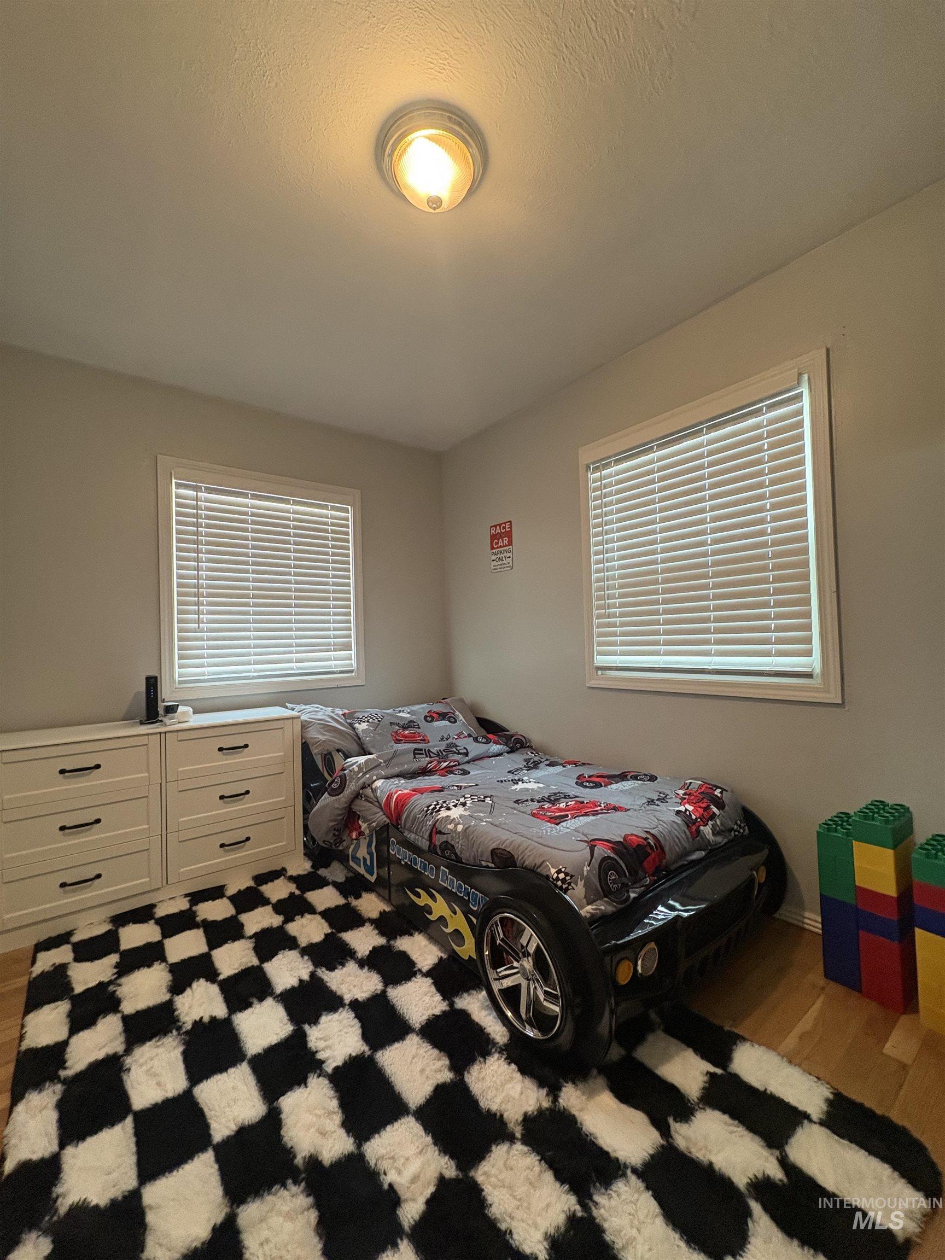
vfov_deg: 102.1
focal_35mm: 14
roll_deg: +1.9
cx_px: 472
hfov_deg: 85.7
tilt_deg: +3.0
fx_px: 510
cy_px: 630
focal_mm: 2.22
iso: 400
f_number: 2.2
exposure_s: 1/60
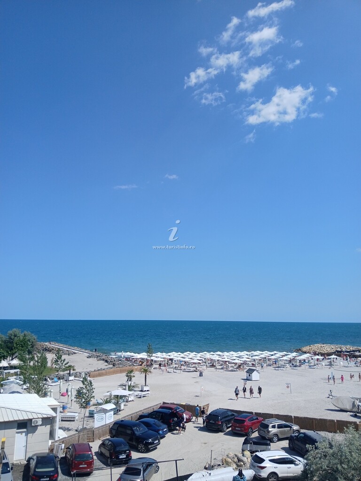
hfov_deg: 53.1
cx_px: 180
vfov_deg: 67.3
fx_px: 362
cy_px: 240
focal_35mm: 26
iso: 20
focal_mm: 3.98
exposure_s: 1/976
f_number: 1.8
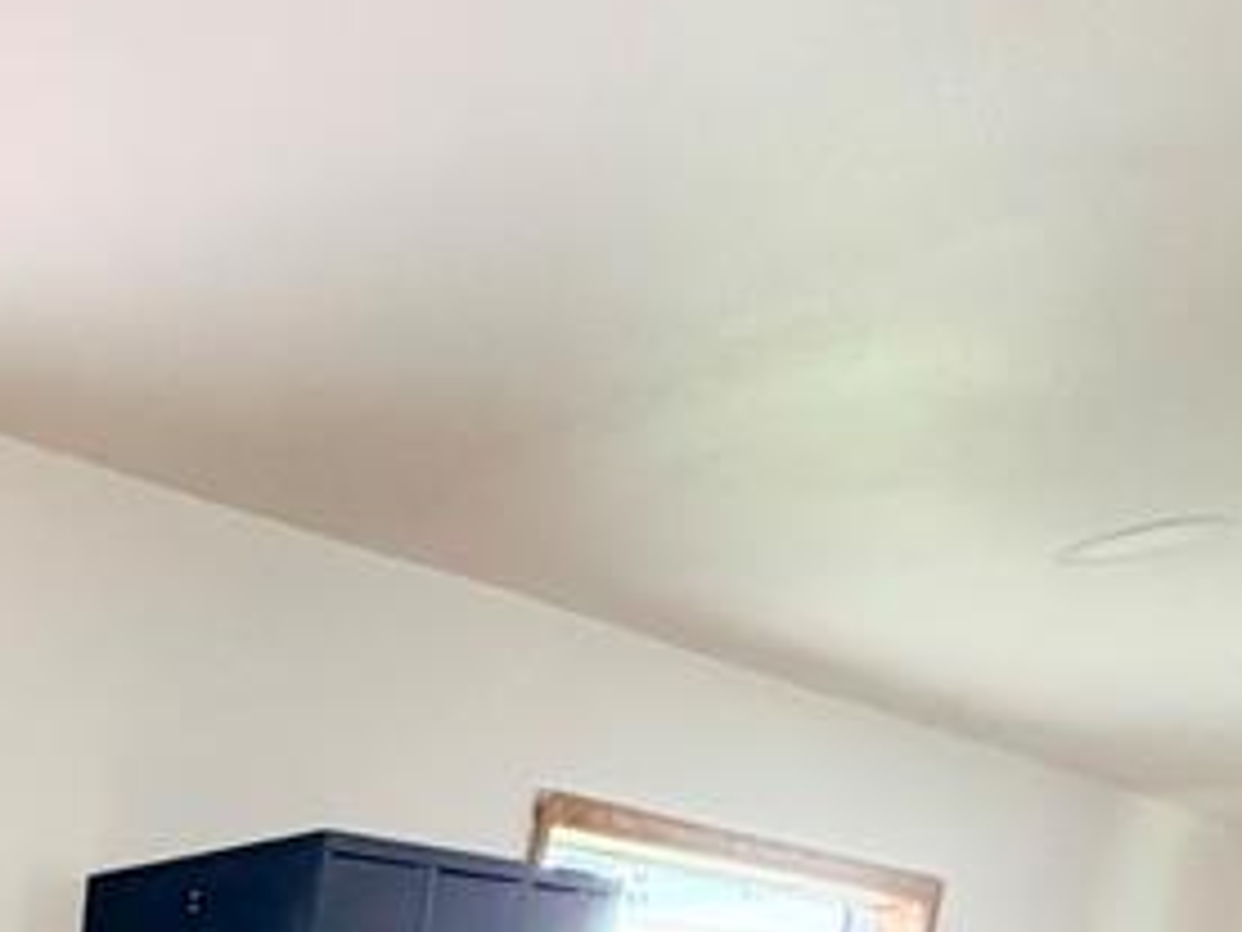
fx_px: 1866
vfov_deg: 20.4
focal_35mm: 52
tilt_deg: -12.9
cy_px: 1657
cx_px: -900
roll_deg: -0.3
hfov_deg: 23.2
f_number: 2.2
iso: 320
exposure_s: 1/88
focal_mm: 2.22
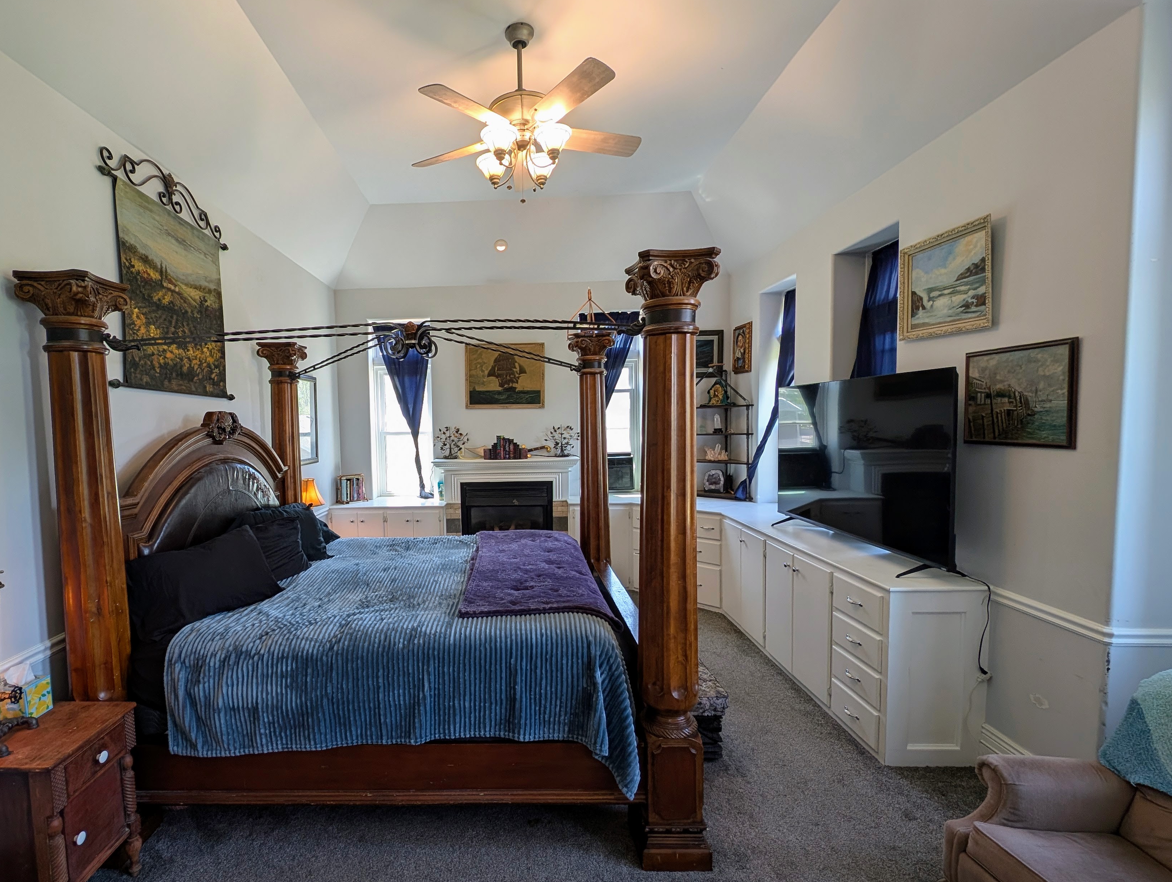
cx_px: 490
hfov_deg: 97.2
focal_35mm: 15
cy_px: 454
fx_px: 509
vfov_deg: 81.9
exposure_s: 1/40
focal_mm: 2.23
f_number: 1.95
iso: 45
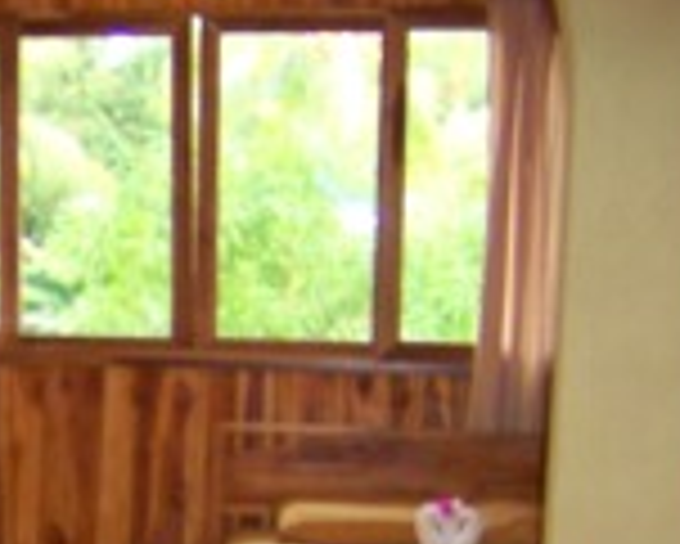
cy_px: 638
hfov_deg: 17.1
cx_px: -270
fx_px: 2094
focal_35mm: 104
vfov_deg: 14.4
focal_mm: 5.85
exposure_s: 1/15
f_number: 2.8
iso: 200
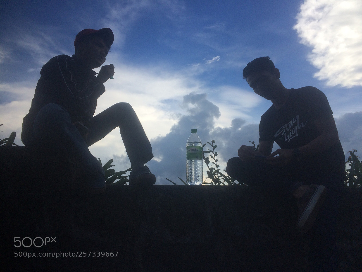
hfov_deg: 61.7
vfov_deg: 48.2
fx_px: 303
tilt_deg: +11.2
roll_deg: +2.1
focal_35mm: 29
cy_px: 136
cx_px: 181
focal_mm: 4.15
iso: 32
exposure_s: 1/1786
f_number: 2.2
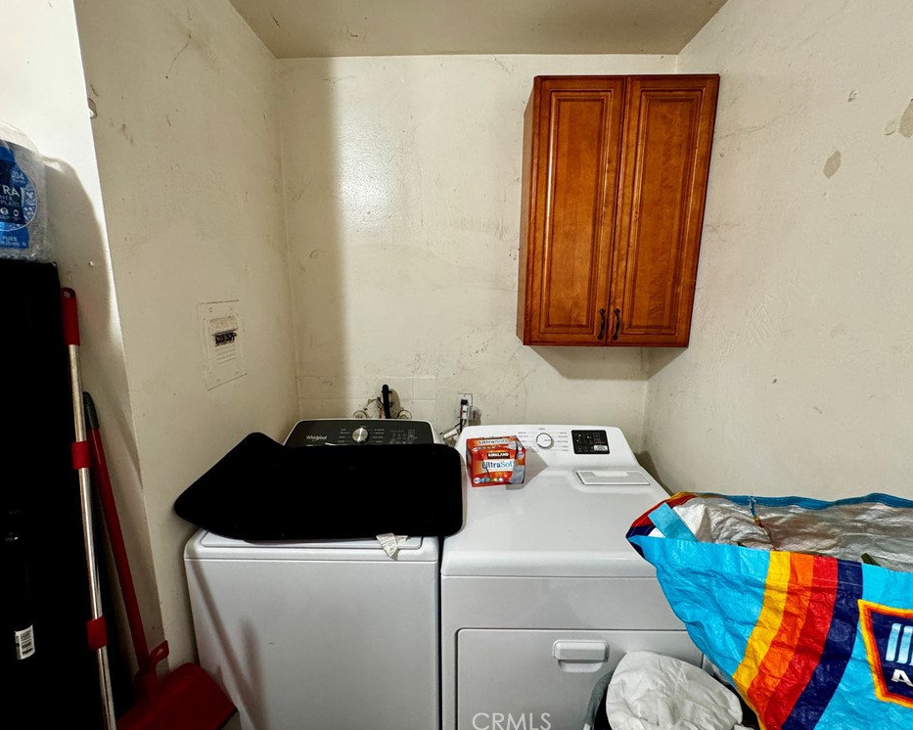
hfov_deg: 96.8
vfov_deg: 84.0
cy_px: 360
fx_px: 405
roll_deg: -0.7
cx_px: 459
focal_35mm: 15
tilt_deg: -10.8
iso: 400
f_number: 2.2
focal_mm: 2.22
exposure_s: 1/60
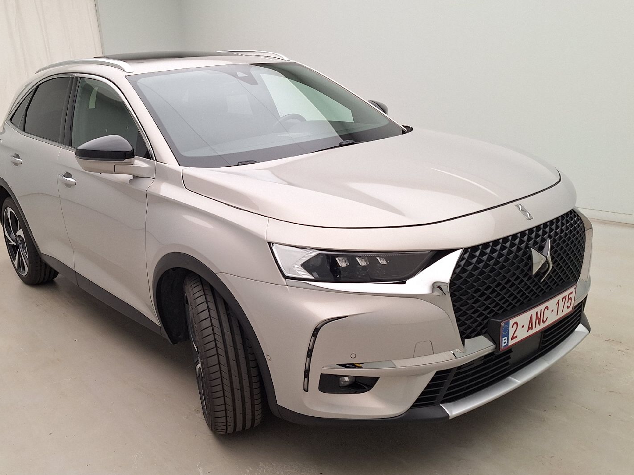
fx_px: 568
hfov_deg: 57.6
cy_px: 267
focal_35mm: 31
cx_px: 235
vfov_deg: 45.3
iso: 40
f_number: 1.8
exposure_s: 1/104
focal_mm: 5.54
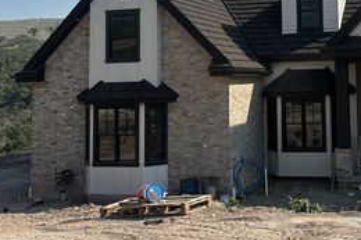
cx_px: 326
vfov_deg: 25.4
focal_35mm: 52
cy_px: 41
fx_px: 521
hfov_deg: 35.9
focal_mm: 5.7
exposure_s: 1/4274
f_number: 1.5
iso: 50
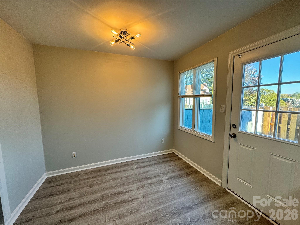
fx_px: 121
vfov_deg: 85.7
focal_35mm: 14
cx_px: 150
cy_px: 112
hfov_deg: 102.1
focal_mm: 2.22
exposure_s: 1/120
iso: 125
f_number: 2.2
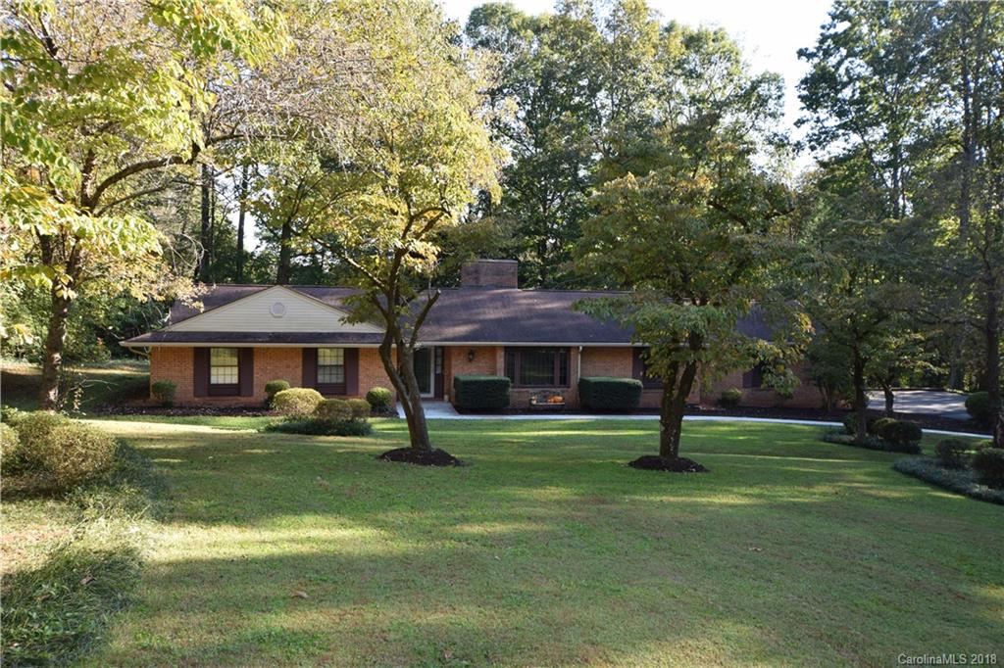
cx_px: 502
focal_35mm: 28
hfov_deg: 64.6
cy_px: 334
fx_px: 795
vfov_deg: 45.6
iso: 220
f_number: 5.6
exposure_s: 1/125
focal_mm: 19
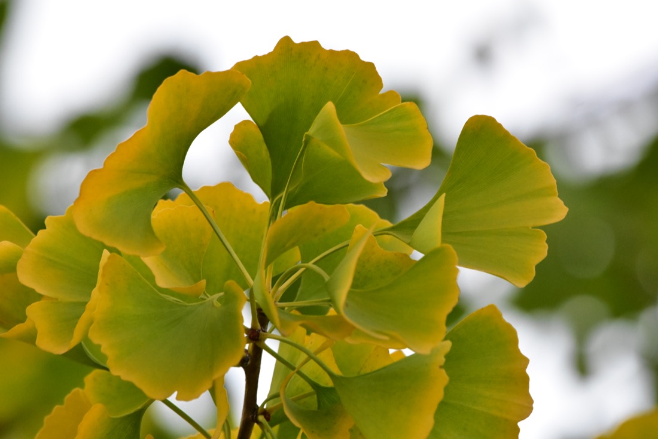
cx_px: 329
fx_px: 16446
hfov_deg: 2.3
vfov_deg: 1.5
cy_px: 220
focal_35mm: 900
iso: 3200
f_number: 8
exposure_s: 1/200
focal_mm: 600
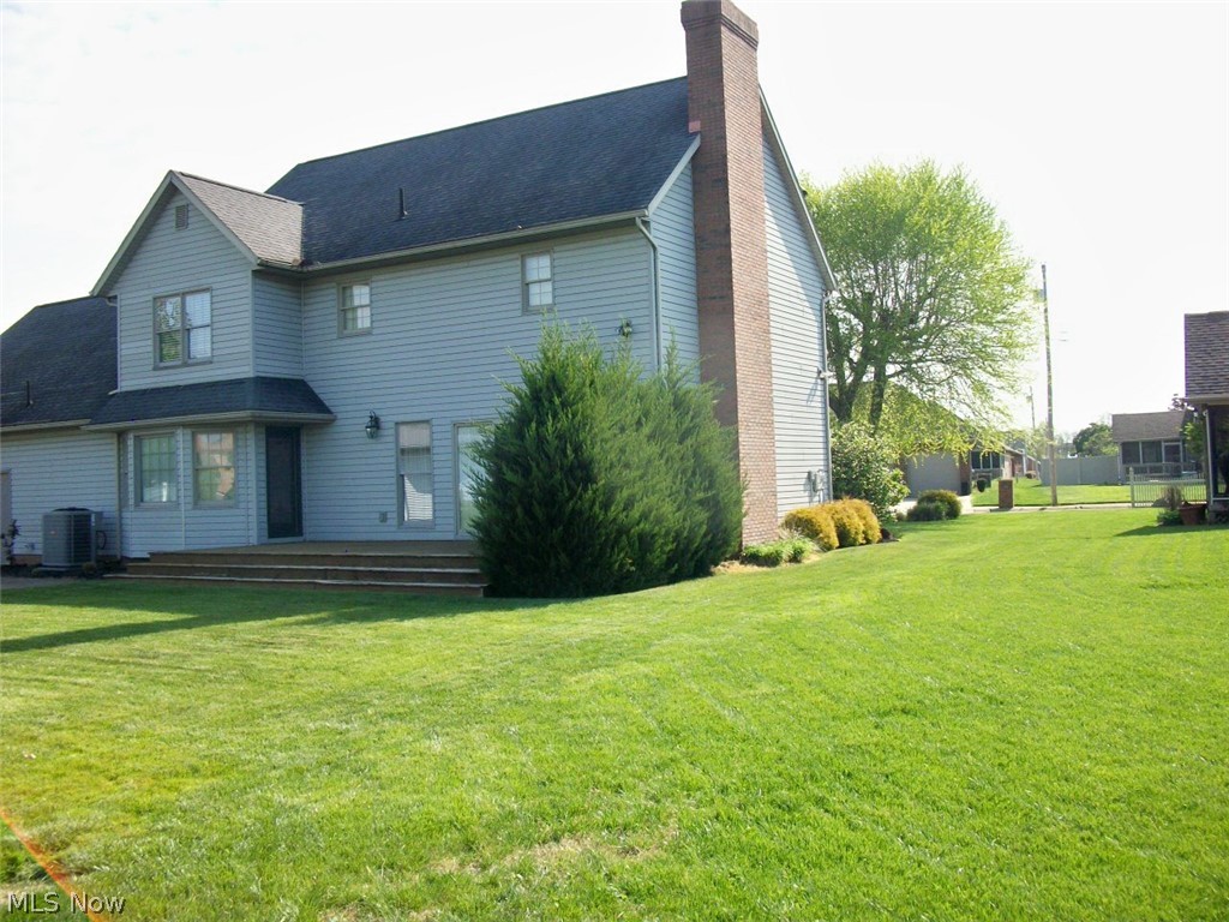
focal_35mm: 32
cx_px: 614
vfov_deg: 44.2
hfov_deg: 56.8
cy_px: 461
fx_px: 1136
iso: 80
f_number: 8.8
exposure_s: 1/100
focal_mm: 5.7
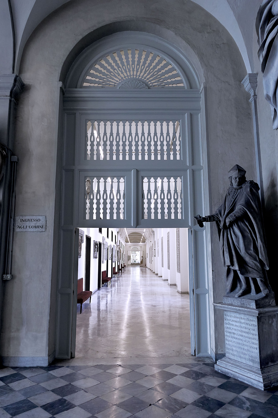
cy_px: 209
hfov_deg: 53.1
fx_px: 278
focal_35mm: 24
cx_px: 139
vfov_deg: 73.7
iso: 640
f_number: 5
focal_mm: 8.8
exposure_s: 1/100
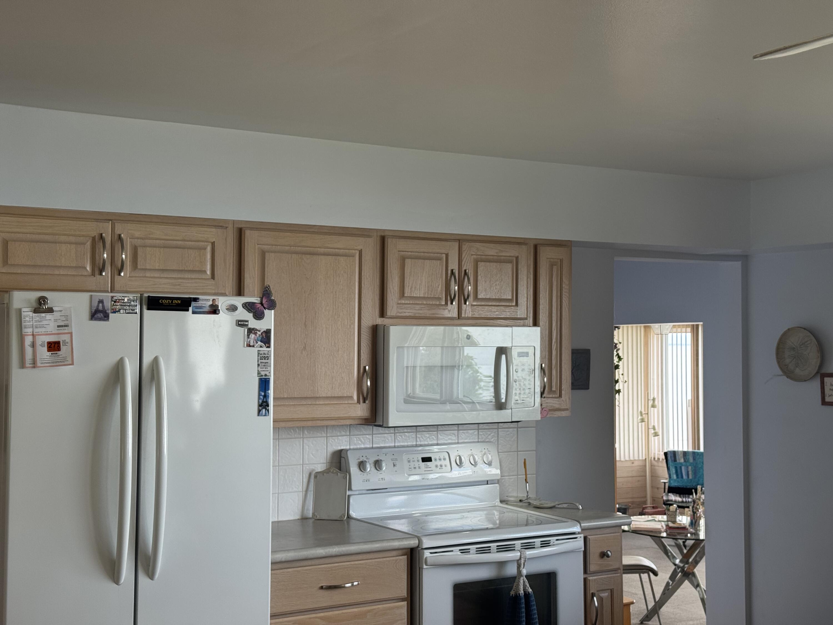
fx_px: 1155
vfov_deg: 30.3
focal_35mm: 48
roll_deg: +0.5
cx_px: 416
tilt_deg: -0.8
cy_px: 312
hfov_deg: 39.7
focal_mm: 6.76
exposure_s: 1/164
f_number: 1.78
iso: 80
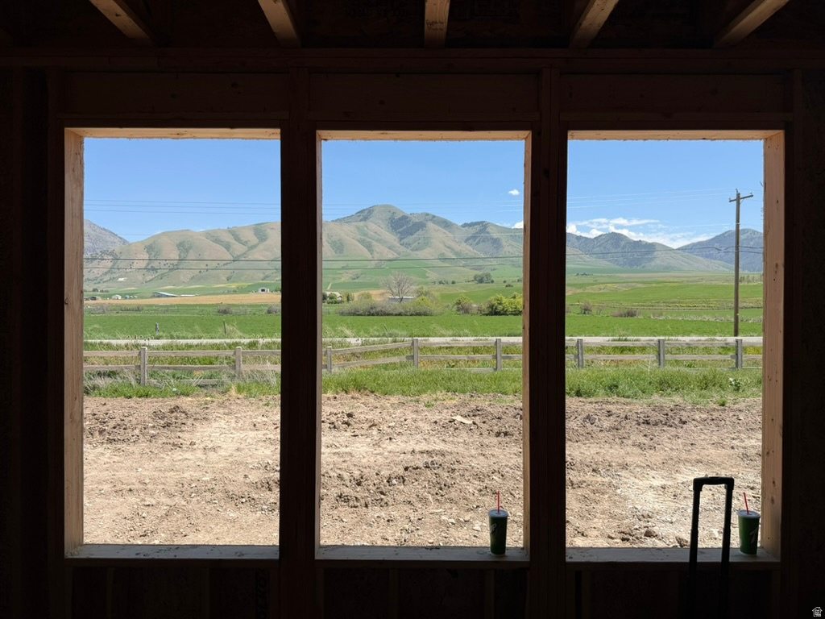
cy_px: 310
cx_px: 412
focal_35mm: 24
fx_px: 572
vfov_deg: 56.8
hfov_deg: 71.6
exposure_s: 1/4167
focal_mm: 6.76
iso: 80
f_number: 1.78
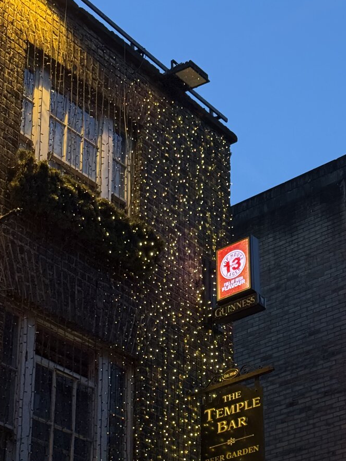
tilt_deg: +25.0
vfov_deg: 22.2
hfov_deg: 17.0
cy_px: 382
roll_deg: -0.4
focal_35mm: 87
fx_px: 1160
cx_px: 175
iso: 100
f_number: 1.78
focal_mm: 6.76
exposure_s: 1/245
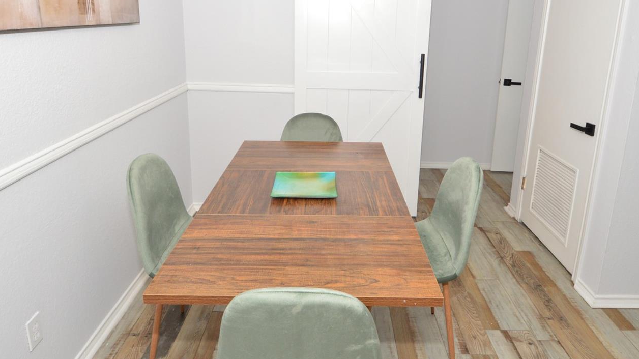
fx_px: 407
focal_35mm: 24
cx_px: 333
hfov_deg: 76.3
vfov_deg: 46.8
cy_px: 116
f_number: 8
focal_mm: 12
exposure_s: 1/80
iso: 800
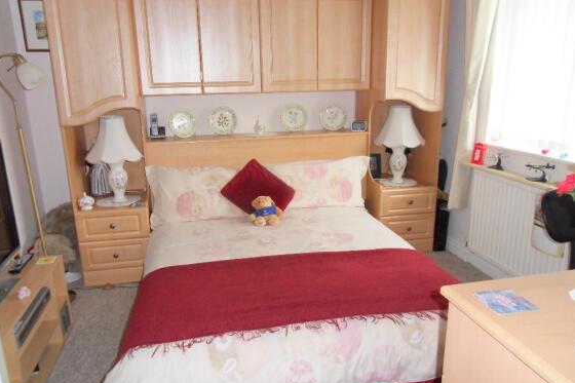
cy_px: 192
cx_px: 281
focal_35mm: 26
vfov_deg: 49.5
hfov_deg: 69.4
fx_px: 415
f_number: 3.3
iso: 200
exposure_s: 1/30
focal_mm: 4.2
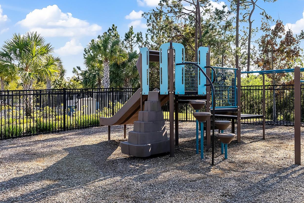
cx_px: 182
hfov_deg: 48.2
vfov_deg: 33.4
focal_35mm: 40
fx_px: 338
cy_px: 90
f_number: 8
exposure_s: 1/250
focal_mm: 31
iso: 100
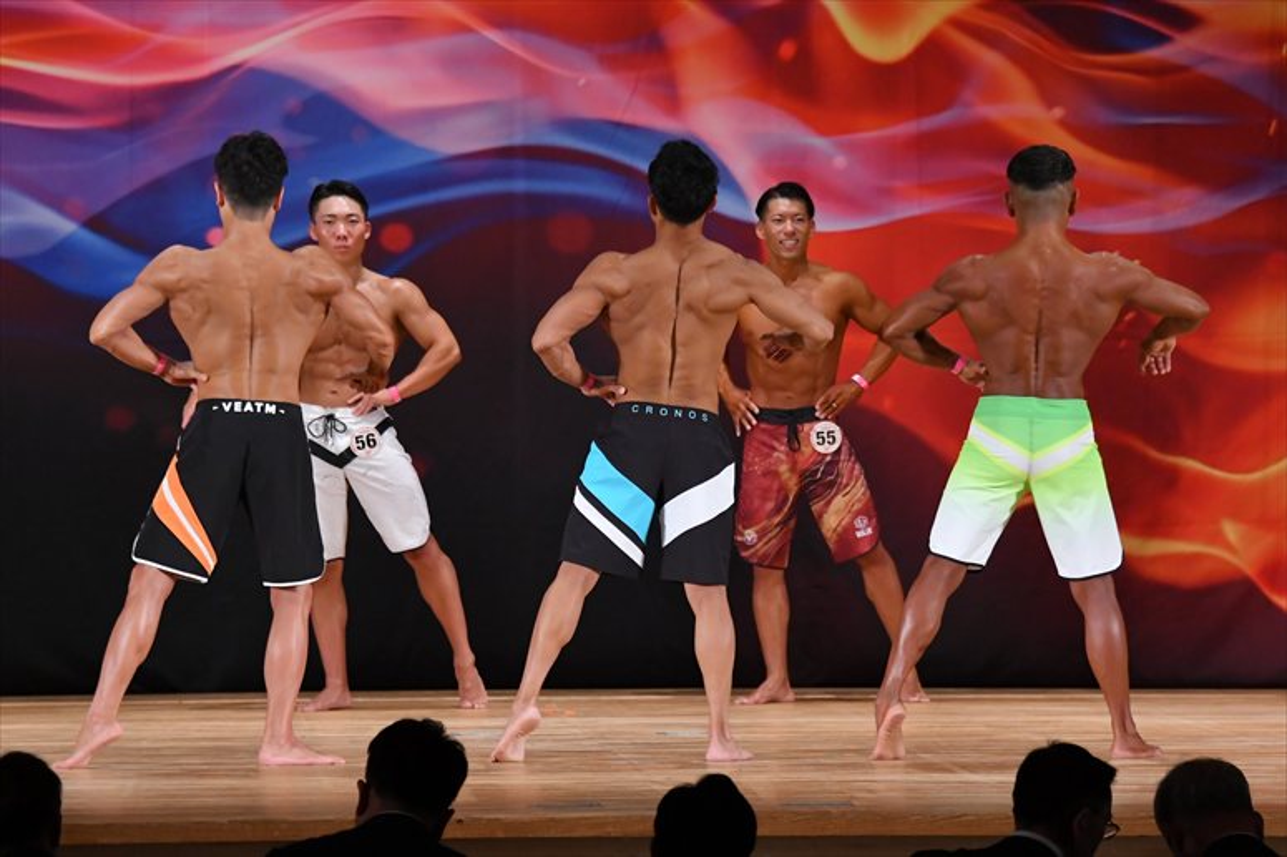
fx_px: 7218
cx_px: 644
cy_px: 428
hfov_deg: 10.2
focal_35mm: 202
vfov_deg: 6.8
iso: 3200
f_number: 5.6
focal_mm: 135
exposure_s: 1/400
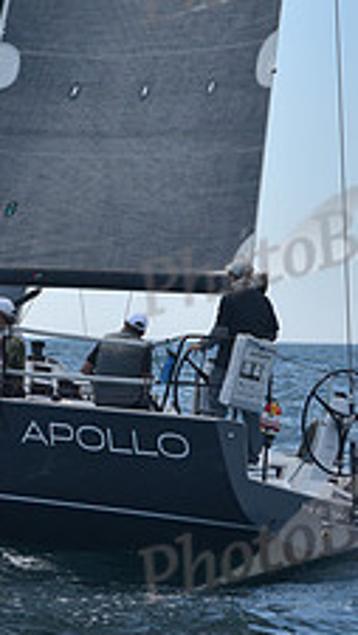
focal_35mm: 189
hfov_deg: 6.4
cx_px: -7
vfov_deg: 11.4
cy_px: 138
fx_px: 3181
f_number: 9
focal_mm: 70
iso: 250
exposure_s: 1/800
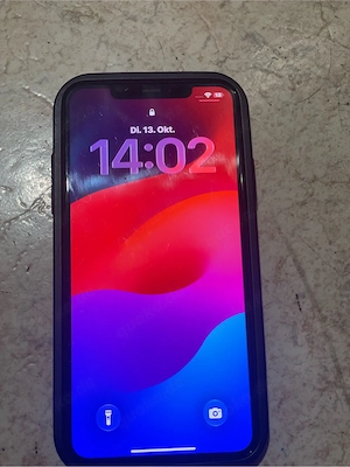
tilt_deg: -77.7
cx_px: 175
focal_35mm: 52
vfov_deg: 36.8
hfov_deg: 28.0
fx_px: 701
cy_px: 234
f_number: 2
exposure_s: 1/100
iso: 160
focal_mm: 6
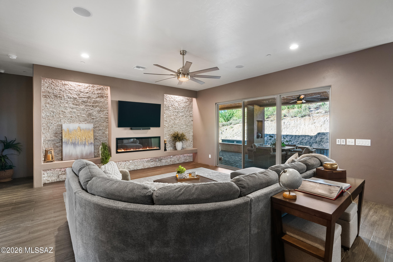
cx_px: 196
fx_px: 175
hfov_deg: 96.7
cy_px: 131
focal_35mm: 16
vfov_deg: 73.8
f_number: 8
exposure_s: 2.5
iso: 200
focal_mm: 16
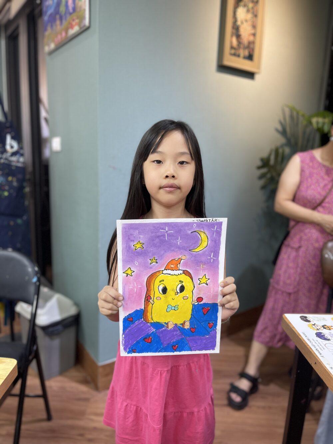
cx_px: 166
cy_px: 222
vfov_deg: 67.3
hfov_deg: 53.1
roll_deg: -2.3
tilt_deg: -12.0
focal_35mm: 26
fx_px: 333
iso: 100
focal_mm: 5.1
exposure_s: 1/100
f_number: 1.6
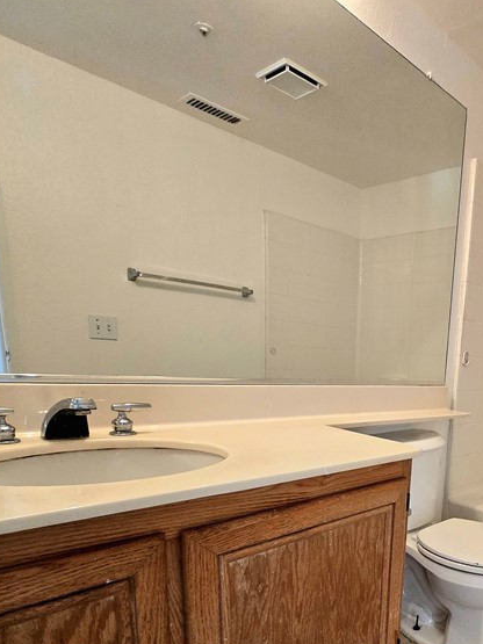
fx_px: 447
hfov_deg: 50.6
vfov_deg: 67.7
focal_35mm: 24
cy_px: 471
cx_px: 432
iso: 250
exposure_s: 1/60.2
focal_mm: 1.7
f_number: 2.2
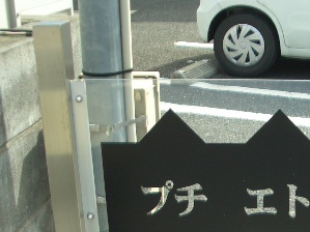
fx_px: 671
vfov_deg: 19.4
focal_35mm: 75
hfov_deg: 25.4
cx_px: 265
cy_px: 184
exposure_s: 1/400
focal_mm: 5.8
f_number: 2.6
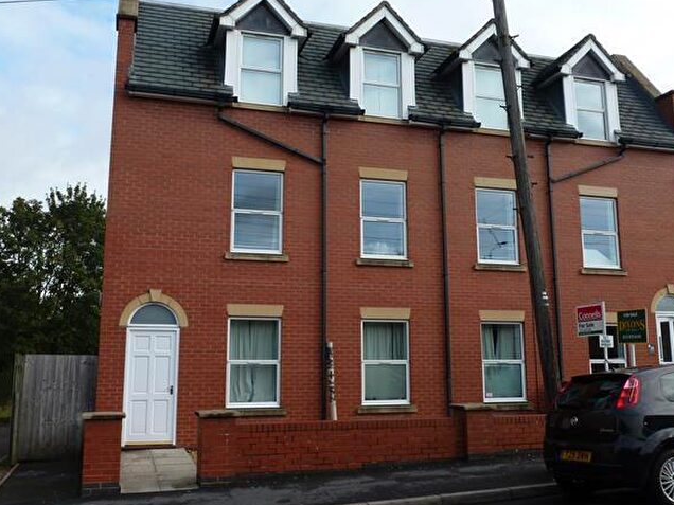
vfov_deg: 42.9
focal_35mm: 33
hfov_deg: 55.3
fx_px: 643
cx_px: 331
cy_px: 231
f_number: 4
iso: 100
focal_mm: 5.4
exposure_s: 1/320
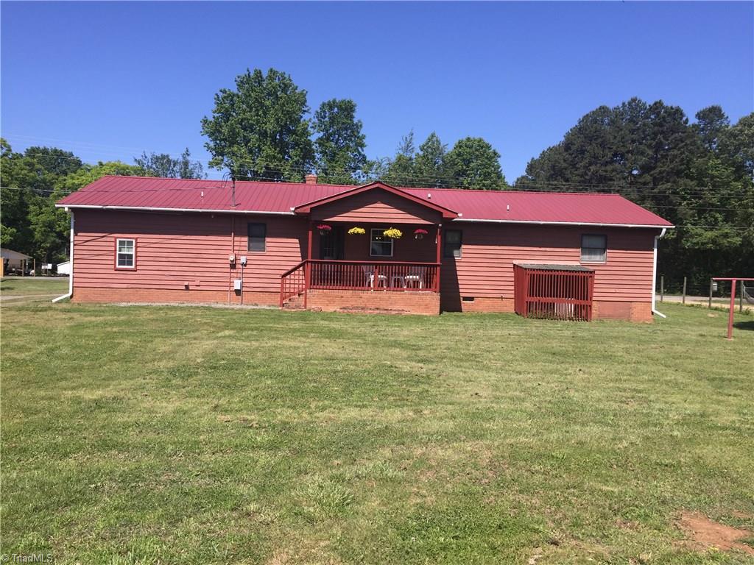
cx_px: 377
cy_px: 282
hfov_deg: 61.7
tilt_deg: -1.3
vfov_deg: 48.2
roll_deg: -2.5
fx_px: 632
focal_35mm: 29
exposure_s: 1/1799
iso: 32
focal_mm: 4.15
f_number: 2.2
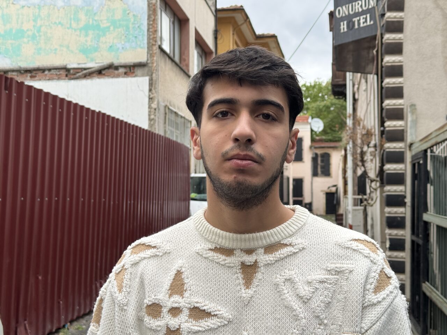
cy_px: 168
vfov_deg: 30.3
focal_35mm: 48
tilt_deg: +3.6
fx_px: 620
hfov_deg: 39.7
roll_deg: +0.5
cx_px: 224
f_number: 1.78
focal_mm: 6.76
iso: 64
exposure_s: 1/264
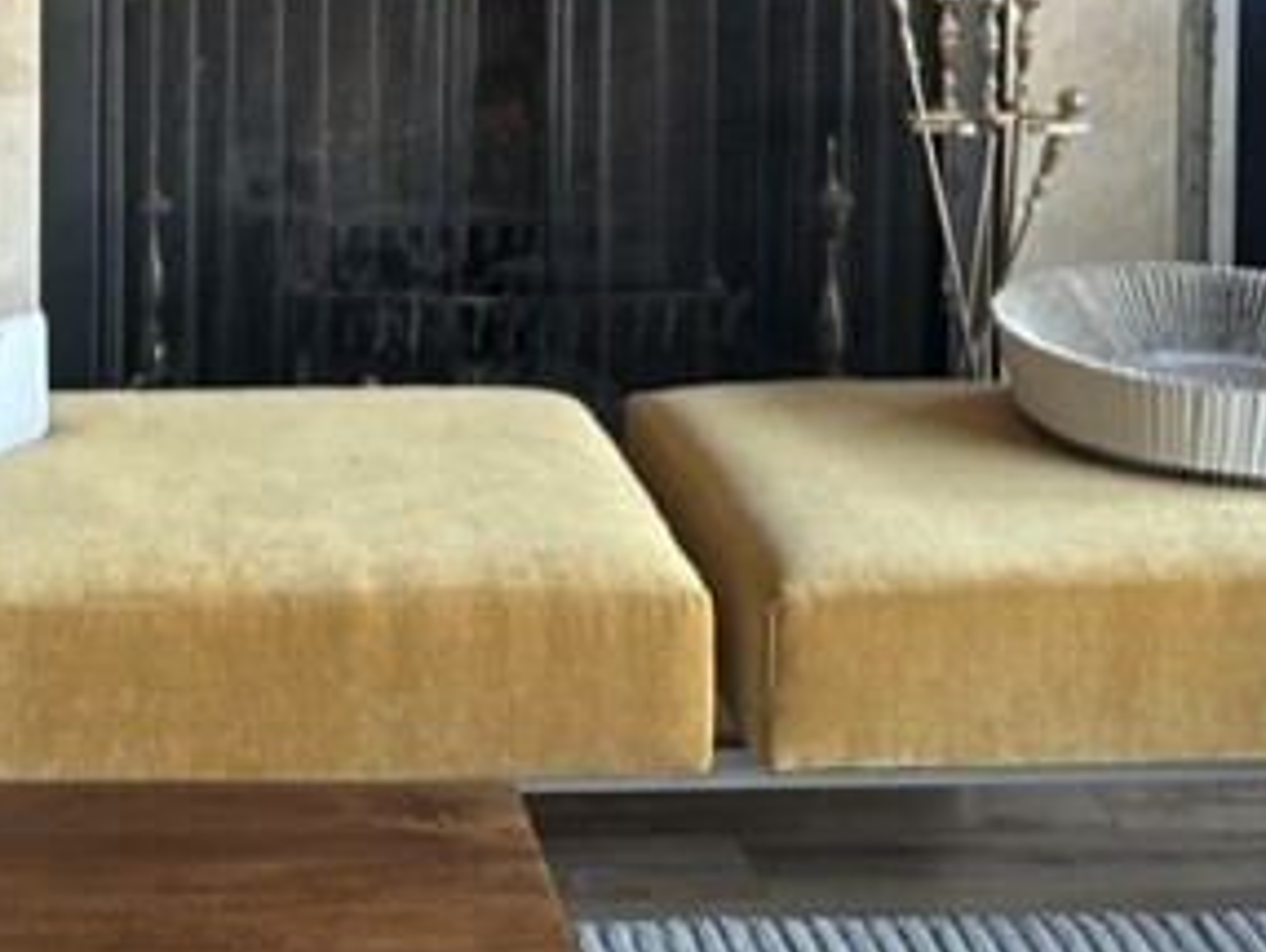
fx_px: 3404
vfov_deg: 14.8
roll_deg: +0.8
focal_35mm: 93
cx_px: 120
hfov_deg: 20.6
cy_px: -480
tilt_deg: -3.2
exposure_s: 1/60
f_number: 1.5
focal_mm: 5.7
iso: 250
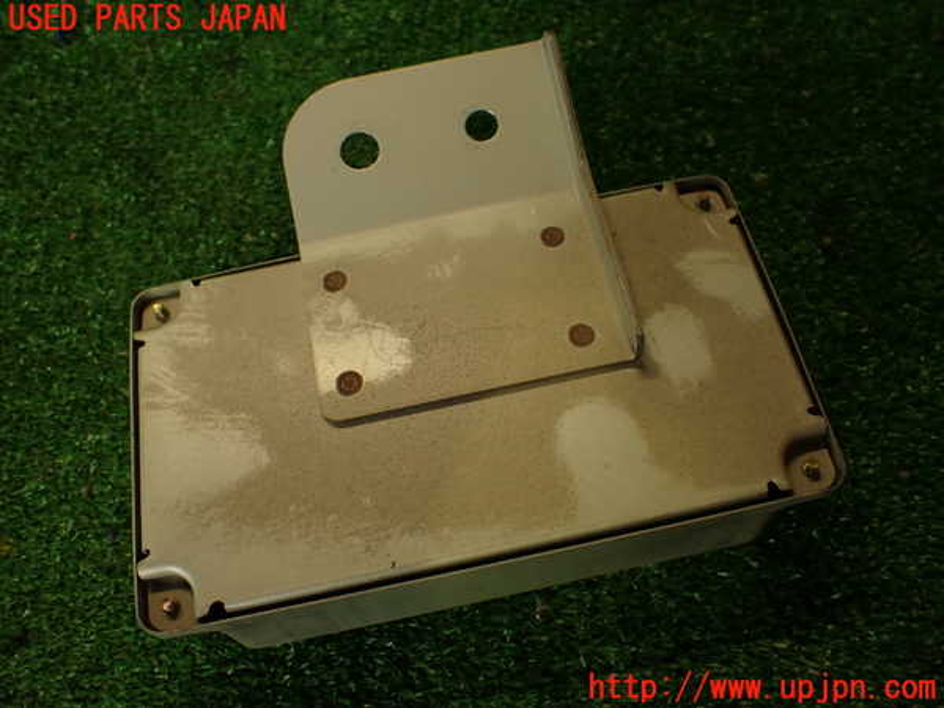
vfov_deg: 44.2
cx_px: 472
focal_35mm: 32
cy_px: 354
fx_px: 873
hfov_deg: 56.8
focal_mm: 5.79
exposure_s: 1/60
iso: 125
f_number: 2.4
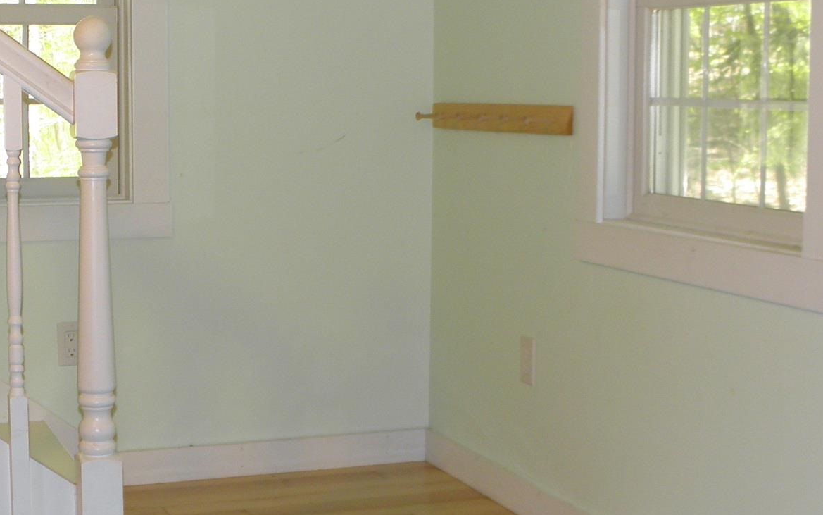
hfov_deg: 31.4
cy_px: 286
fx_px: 1458
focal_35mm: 65
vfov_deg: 20.0
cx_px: 334
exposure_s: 1/30
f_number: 3.5
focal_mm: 5
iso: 100
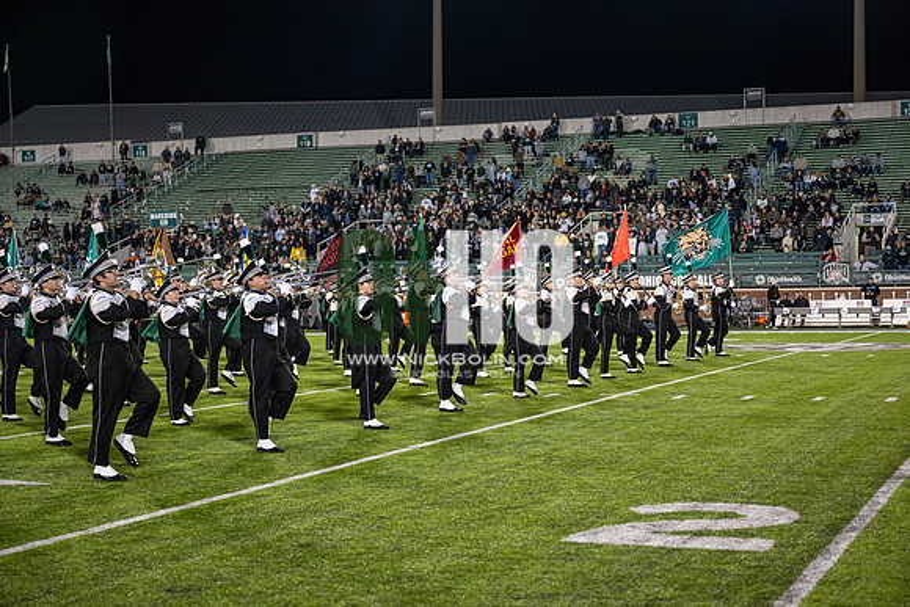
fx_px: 1466
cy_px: 304
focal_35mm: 58
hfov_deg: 34.5
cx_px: 455
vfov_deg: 23.4
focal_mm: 58
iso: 1250
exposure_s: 1/500
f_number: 3.2
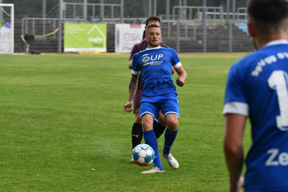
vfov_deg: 8.3
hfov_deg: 12.5
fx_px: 1320
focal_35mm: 165
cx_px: 144
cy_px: 96
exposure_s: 1/640
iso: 1600
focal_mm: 110
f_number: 4.8
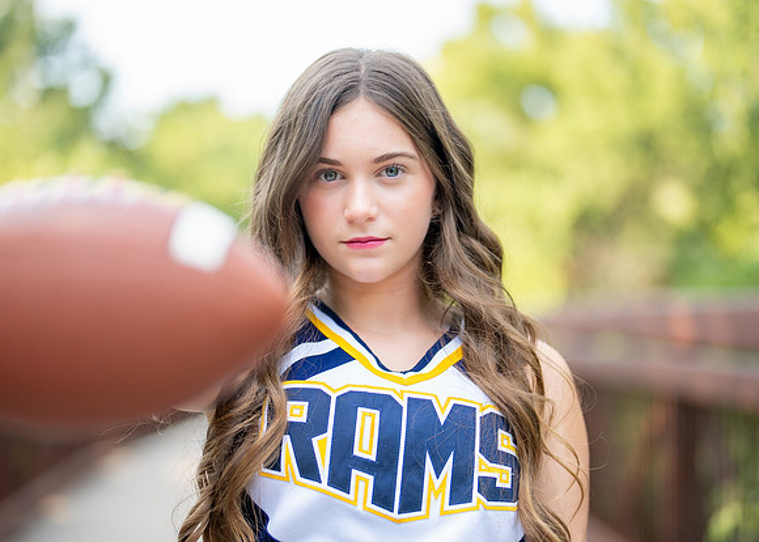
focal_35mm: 67
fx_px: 1444
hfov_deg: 29.5
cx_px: 370
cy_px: 281
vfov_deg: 21.2
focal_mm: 50
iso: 125
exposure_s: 1/640
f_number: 1.2
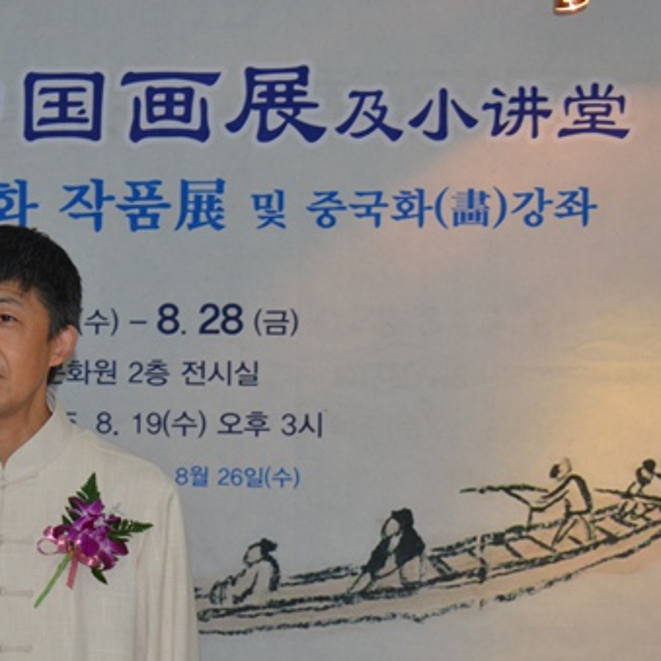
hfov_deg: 13.6
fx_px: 2722
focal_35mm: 126
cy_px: 409
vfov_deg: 13.8
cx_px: -6
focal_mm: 48
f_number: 5.3
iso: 800
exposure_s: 1/60
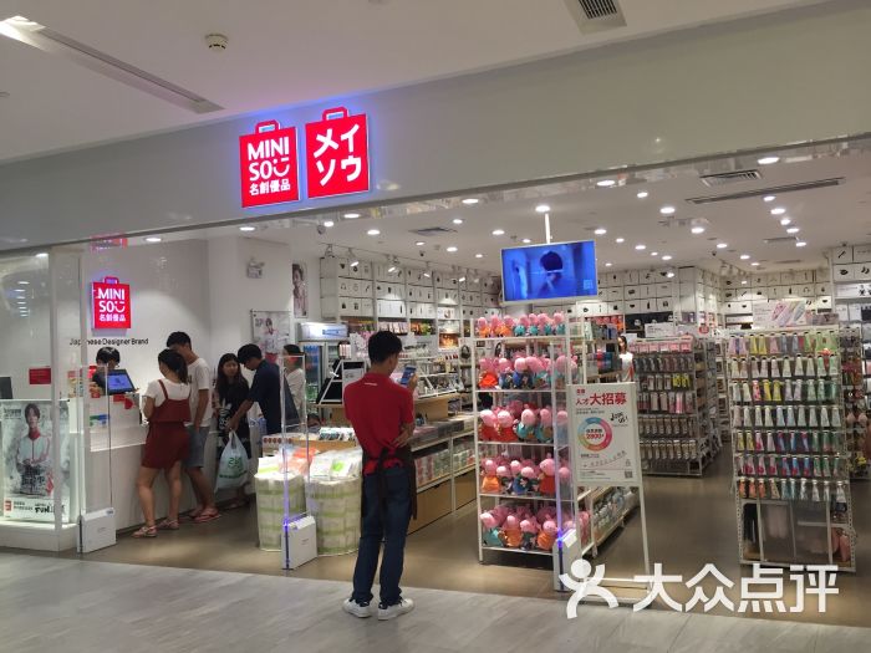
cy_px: 326
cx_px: 436
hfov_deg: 61.7
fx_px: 730
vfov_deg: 48.2
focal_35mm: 29
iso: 40
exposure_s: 1/33
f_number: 2.2
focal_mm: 4.15
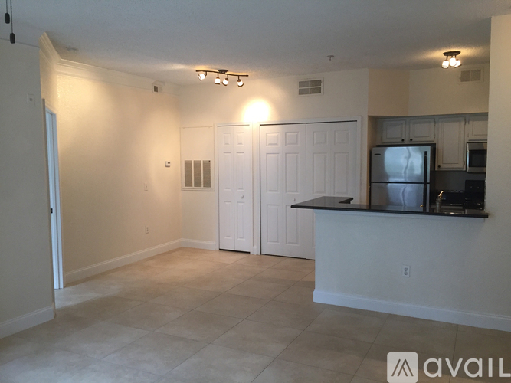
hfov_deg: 61.7
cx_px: 256
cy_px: 192
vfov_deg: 48.2
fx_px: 428
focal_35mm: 29
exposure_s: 1/30
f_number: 2.2
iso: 50
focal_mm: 4.15
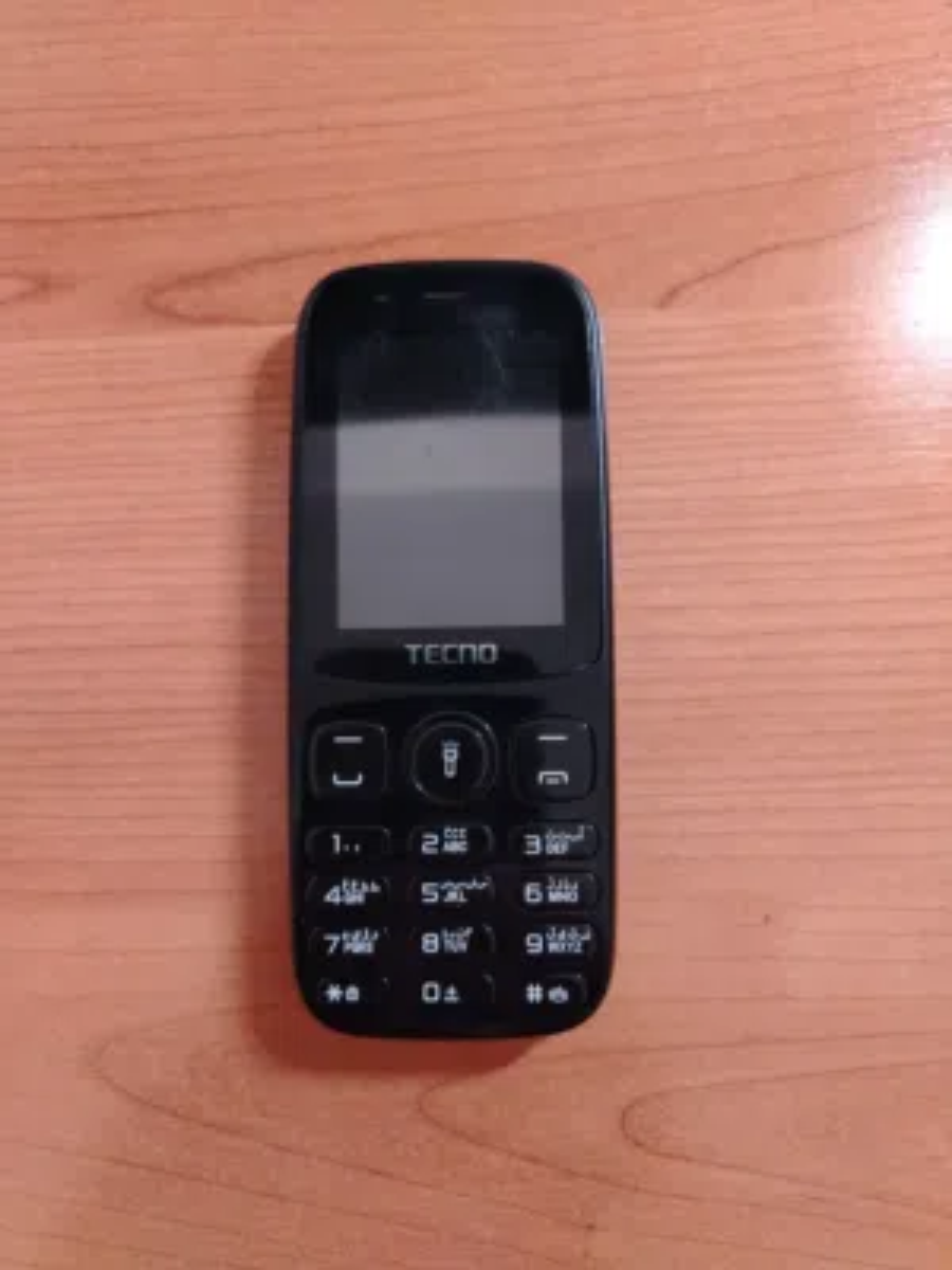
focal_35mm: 24
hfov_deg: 56.8
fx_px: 880
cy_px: 635
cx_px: 476
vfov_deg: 71.6
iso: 1066
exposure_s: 1/33.3
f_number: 1.75
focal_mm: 5.25
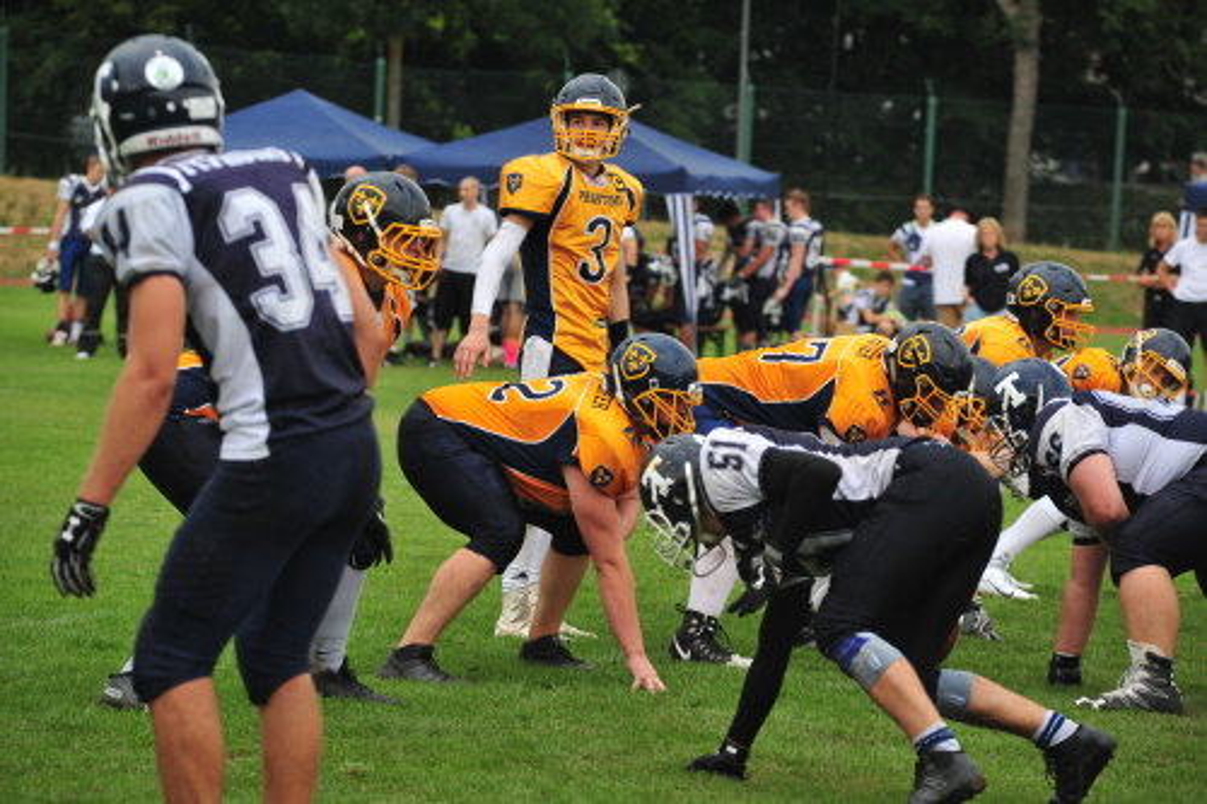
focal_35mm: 200
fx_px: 6703
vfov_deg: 6.9
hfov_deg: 10.3
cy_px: 402
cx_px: 604
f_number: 6.3
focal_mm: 200
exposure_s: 1/1250
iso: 1600
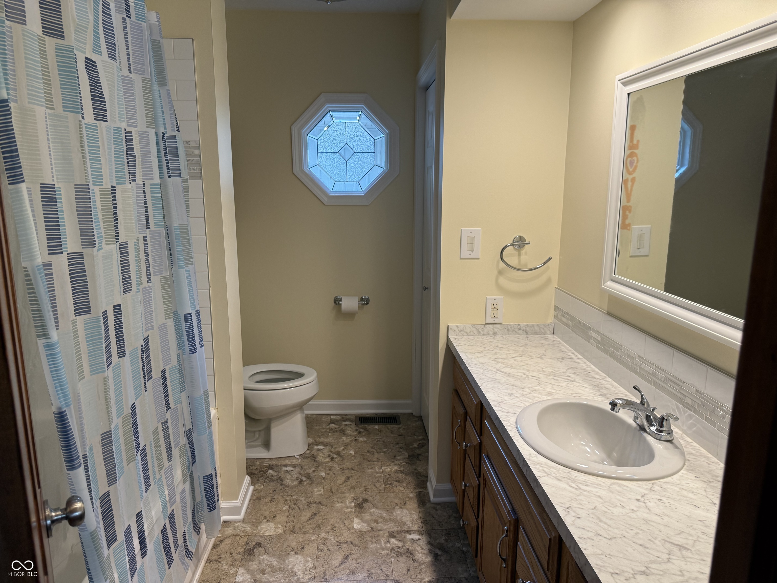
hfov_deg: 71.6
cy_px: 292
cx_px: 388
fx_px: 539
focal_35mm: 24
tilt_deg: -11.0
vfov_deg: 56.8
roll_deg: -0.7
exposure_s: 1/120
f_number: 1.78
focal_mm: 6.76
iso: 125
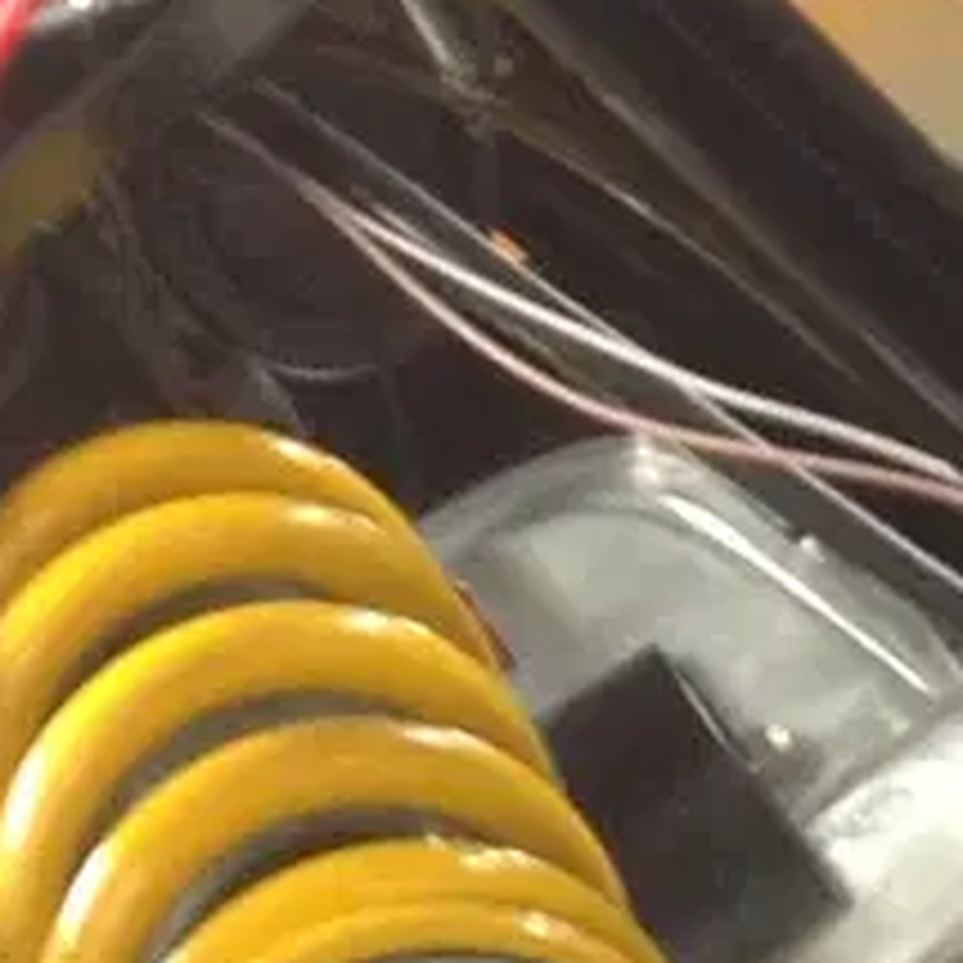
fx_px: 7302
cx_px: 1305
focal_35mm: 232
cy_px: 2340
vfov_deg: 7.1
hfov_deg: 7.5
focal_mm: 4.28
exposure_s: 1/15
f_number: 2.4
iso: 100
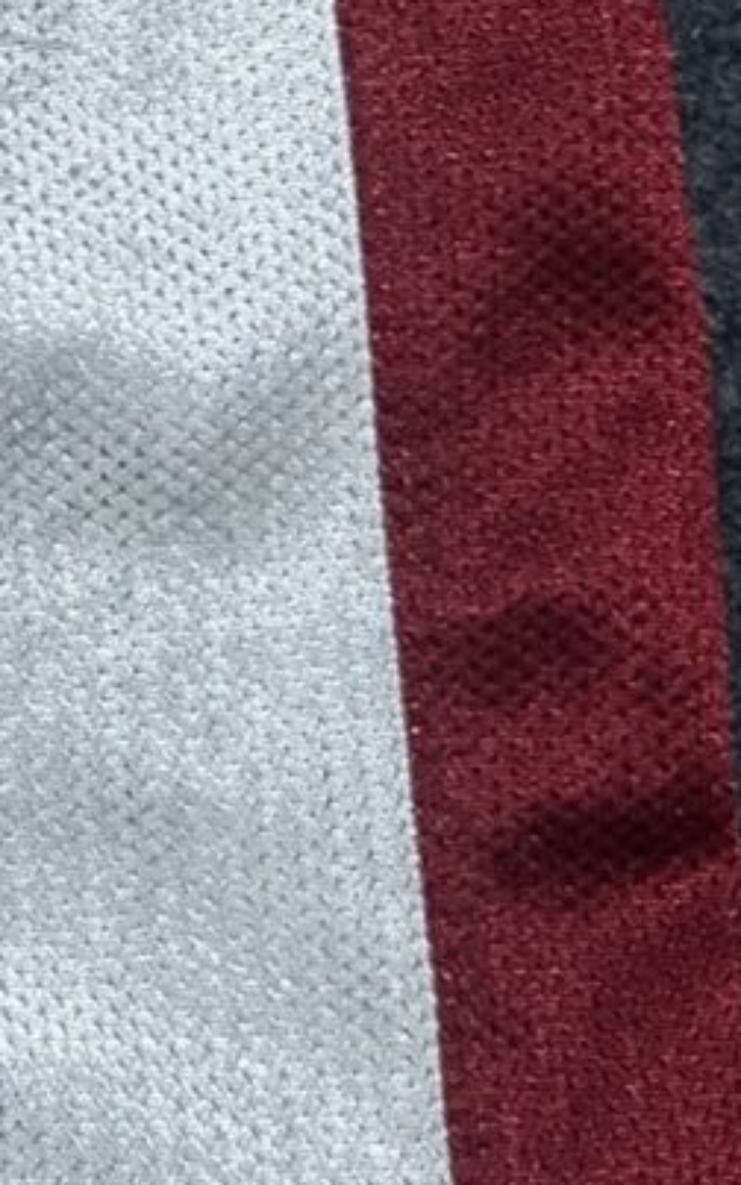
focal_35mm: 175
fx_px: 5652
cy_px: -465
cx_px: -1012
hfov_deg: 7.1
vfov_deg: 11.6
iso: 40
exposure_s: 1/184
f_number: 1.5
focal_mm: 5.7
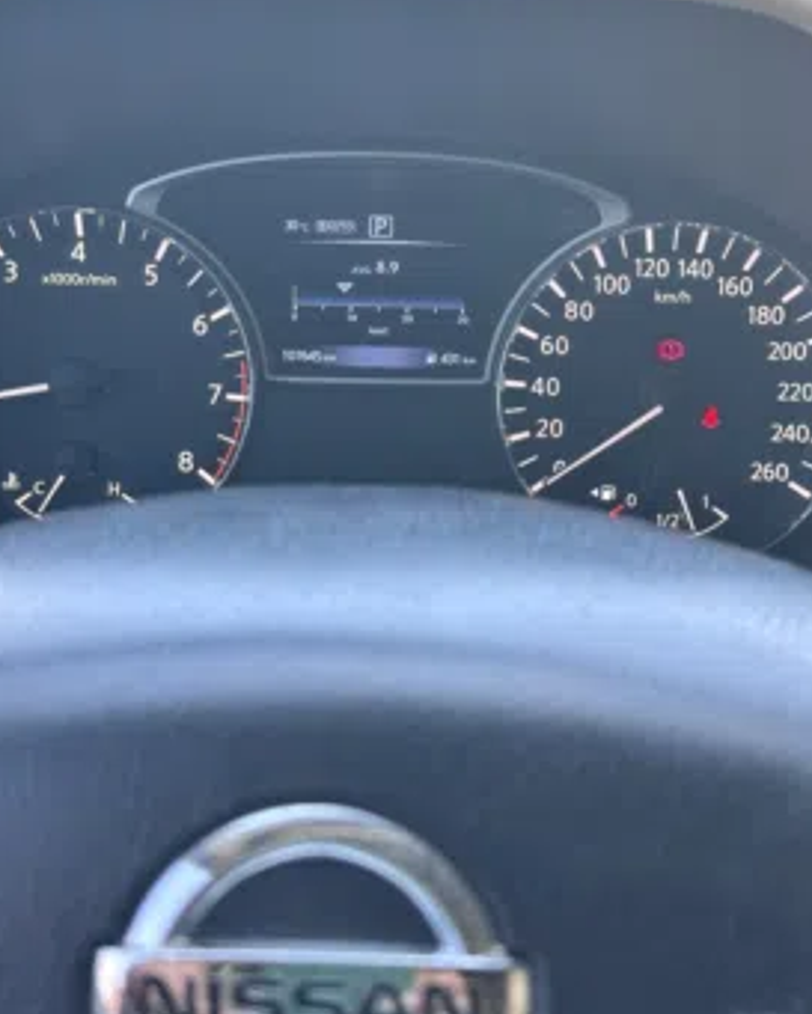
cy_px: 428
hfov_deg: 27.6
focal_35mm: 55
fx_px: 1651
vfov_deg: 34.1
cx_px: 425
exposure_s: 1/68
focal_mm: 6.86
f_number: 1.78
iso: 80
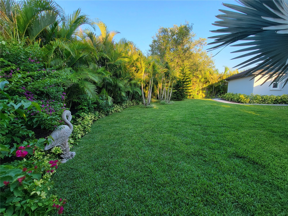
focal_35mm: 13
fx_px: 108
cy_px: 108
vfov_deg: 89.9
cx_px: 144
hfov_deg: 106.2
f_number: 2.2
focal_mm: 2.2
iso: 50
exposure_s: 1/141
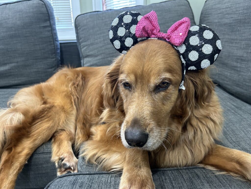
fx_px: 189
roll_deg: +1.2
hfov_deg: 67.3
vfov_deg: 53.1
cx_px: 126
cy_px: 94
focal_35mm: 26
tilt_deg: -16.8
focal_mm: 5.7
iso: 250
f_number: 1.5
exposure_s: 1/60
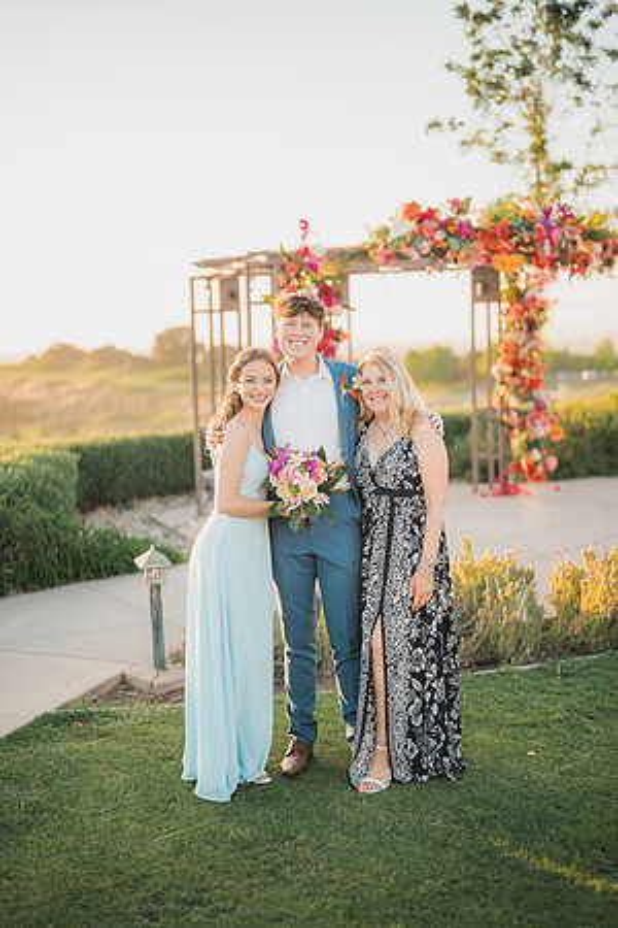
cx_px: 309
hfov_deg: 27.0
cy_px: 464
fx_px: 1287
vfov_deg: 39.6
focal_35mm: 50
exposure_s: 1/2000
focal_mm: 50
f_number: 1.2
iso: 200
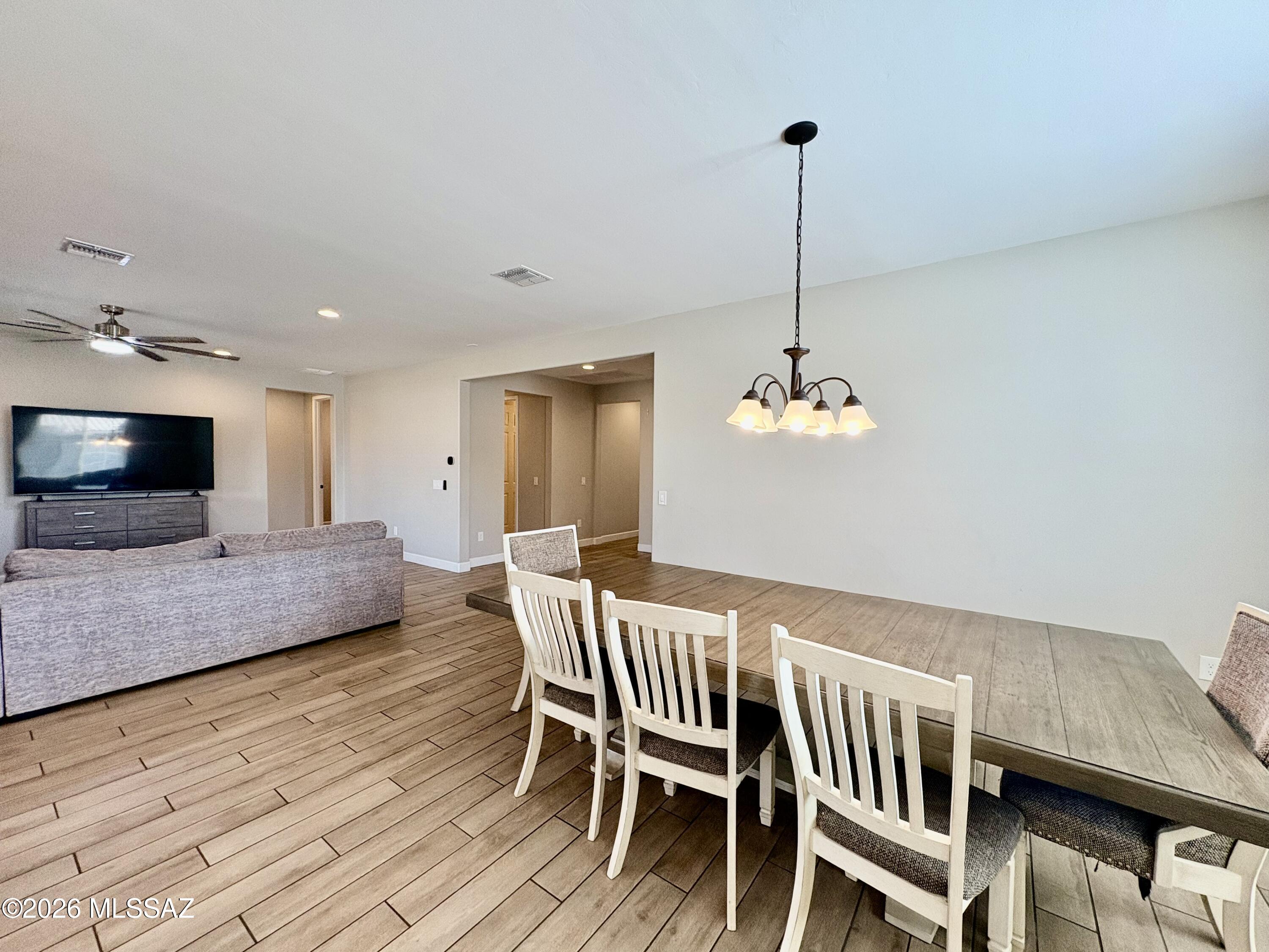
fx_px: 513
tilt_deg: -1.2
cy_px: 476
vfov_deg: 85.7
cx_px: 634
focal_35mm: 14
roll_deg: -0.2
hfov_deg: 102.1
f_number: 2.2
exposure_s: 1/120
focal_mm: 2.22
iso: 160
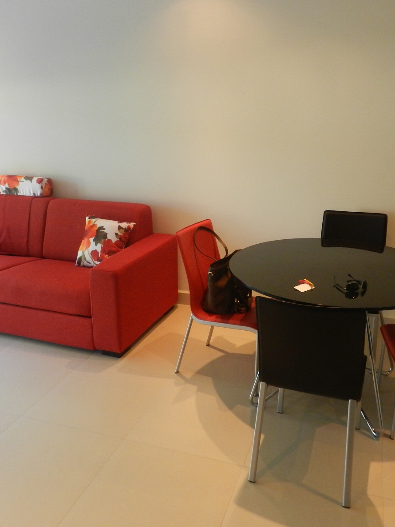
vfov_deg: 58.4
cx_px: 220
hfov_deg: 45.4
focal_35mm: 31
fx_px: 472
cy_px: 262
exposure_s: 1/25
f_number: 3.4
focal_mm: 4
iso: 400
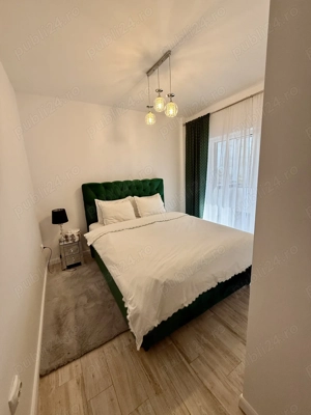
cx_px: 156
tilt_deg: -9.5
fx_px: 168
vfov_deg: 102.1
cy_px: 208
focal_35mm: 14
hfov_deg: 85.7
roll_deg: +2.2
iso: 125
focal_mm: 2.22
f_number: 2.2
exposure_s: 1/99
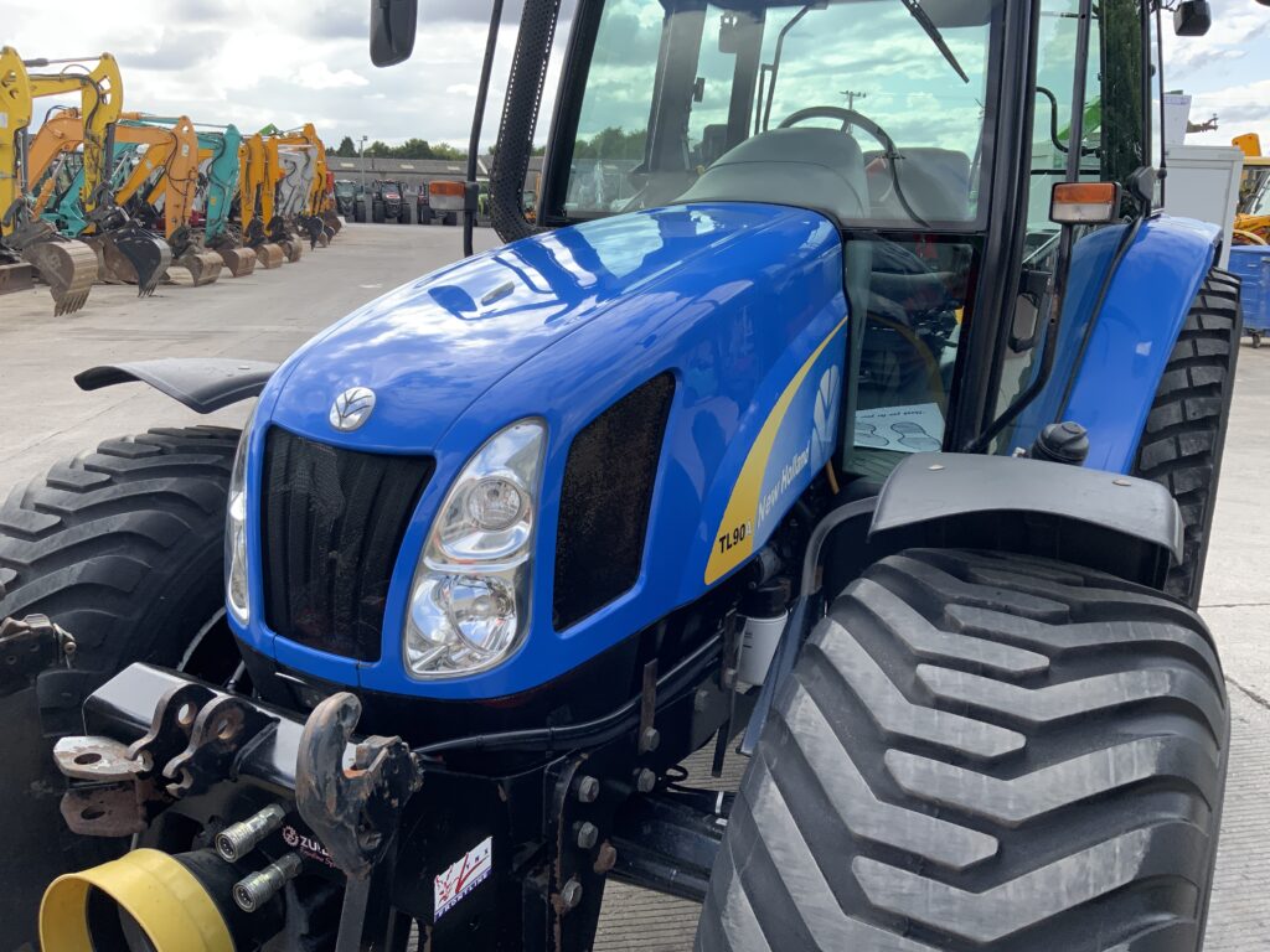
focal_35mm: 29
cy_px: 476
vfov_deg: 48.2
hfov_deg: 61.7
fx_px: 1064
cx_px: 635
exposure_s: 1/627
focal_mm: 3
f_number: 1.8
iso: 16
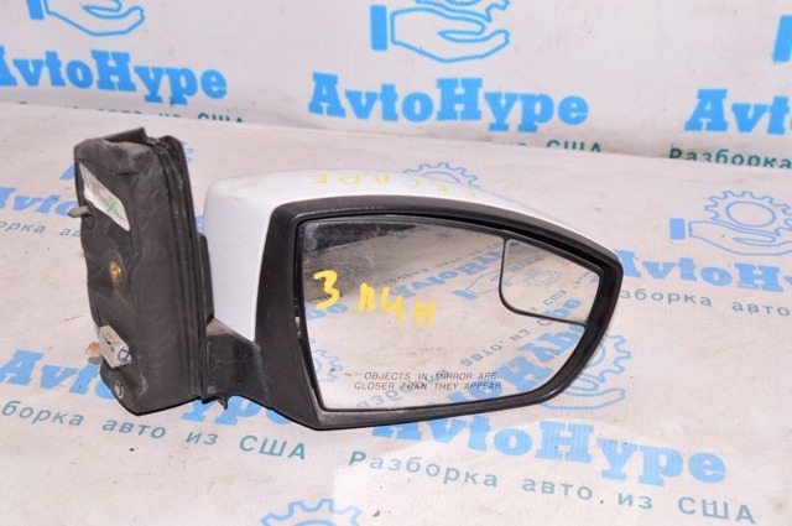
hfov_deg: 42.4
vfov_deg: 28.9
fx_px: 1022
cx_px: 396
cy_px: 263
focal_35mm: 46
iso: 1600
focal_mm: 31
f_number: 8
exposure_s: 1/200
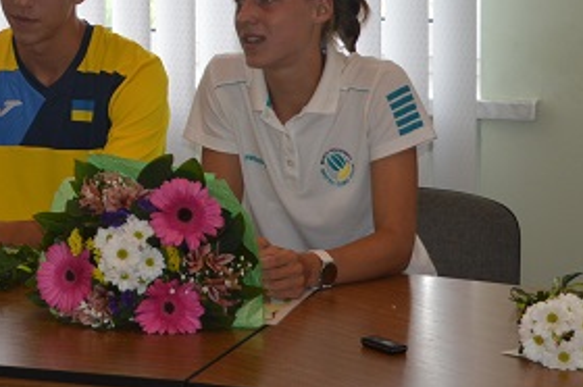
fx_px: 2426
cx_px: -79
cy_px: -57
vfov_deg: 9.0
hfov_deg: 13.4
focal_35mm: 150
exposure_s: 1/125
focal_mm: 40
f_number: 5
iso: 320
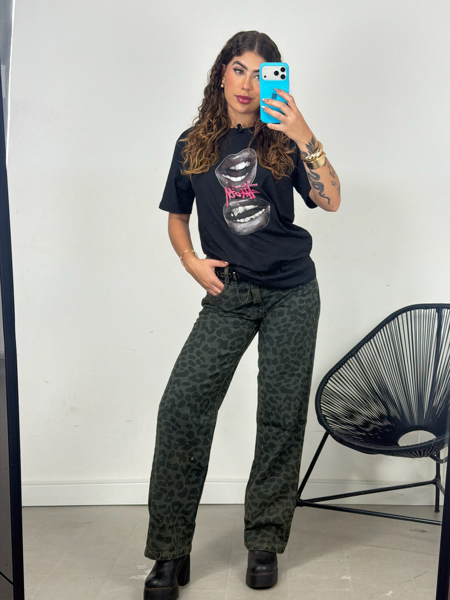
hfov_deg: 30.3
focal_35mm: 48
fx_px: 832
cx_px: 225
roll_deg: +0.3
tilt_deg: -29.0
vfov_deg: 39.7
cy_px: 300
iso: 80
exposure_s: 1/120
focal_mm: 6.76
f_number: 1.78
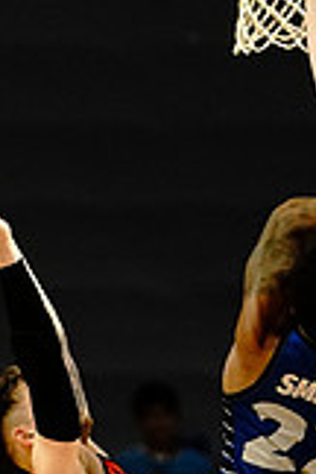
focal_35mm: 556
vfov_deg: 3.7
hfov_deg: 2.5
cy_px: 515
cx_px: 266
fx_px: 7320
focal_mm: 200
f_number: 2.8
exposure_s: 1/1600
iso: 5000
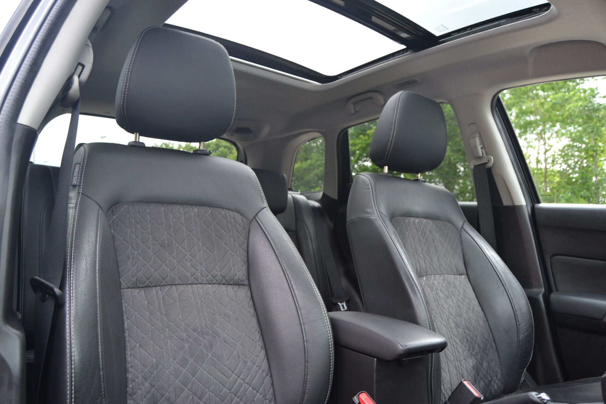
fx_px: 454
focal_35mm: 27
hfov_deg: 67.4
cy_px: 202
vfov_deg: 47.9
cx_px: 303
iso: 400
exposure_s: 1/125
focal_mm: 18
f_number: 5.6
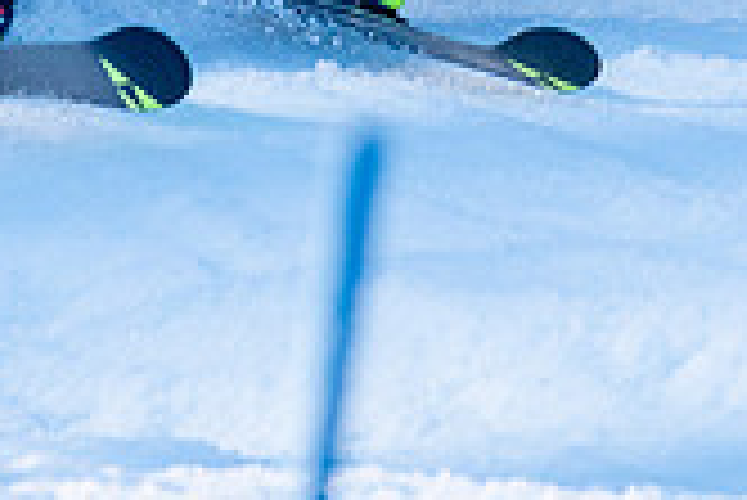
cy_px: -375
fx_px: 53726
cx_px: 402
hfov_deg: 0.8
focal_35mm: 2587
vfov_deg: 0.5
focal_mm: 560
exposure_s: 1/2000
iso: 1250
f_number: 8
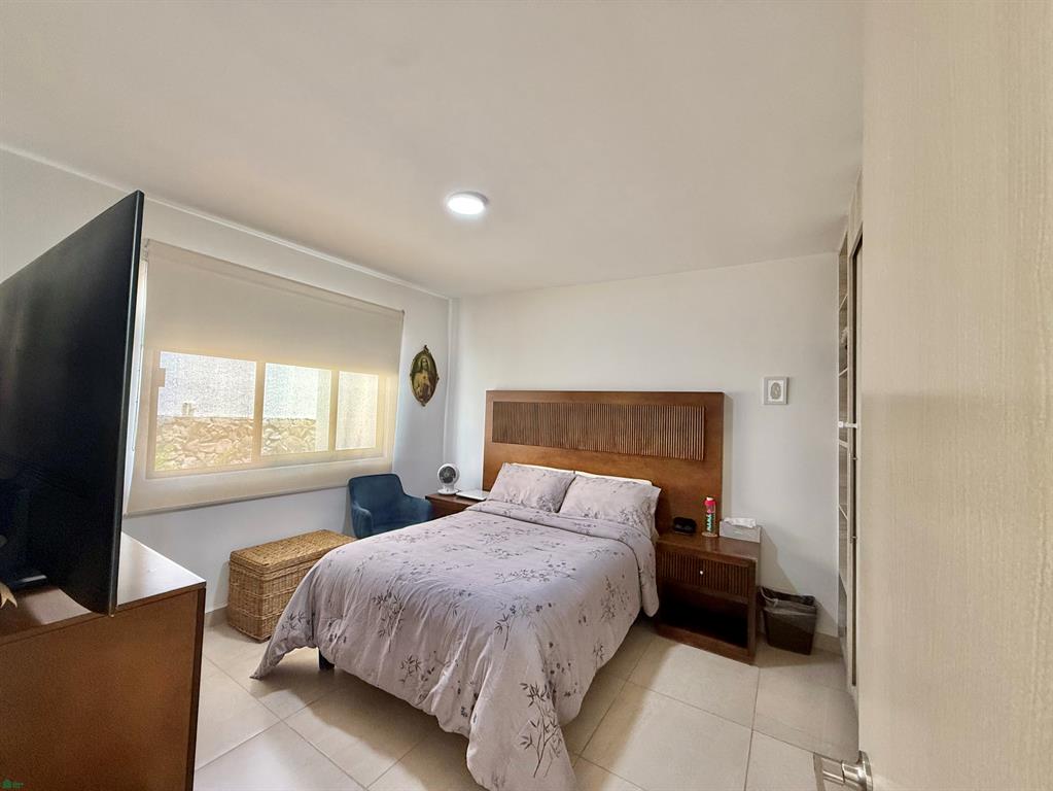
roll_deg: -1.8
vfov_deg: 85.7
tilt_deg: +1.8
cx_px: 526
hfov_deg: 102.0
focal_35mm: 14
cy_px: 396
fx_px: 426
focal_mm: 2.22
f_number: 2.2
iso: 250
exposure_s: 1/120
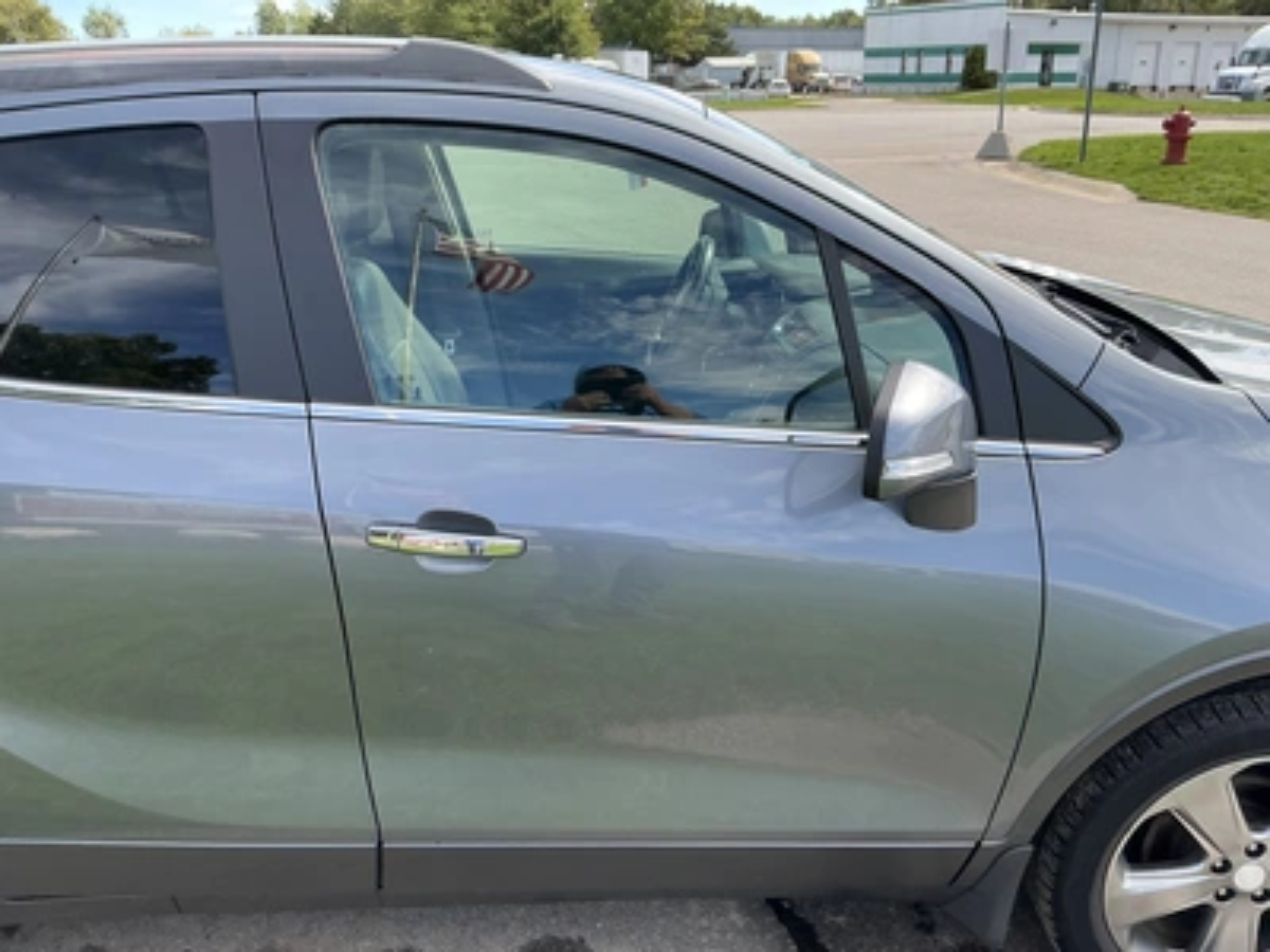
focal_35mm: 28
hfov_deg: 63.4
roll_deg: +2.1
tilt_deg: -20.2
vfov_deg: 49.7
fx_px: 1027
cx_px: 635
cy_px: 476
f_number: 1.8
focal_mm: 3
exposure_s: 1/409
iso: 25
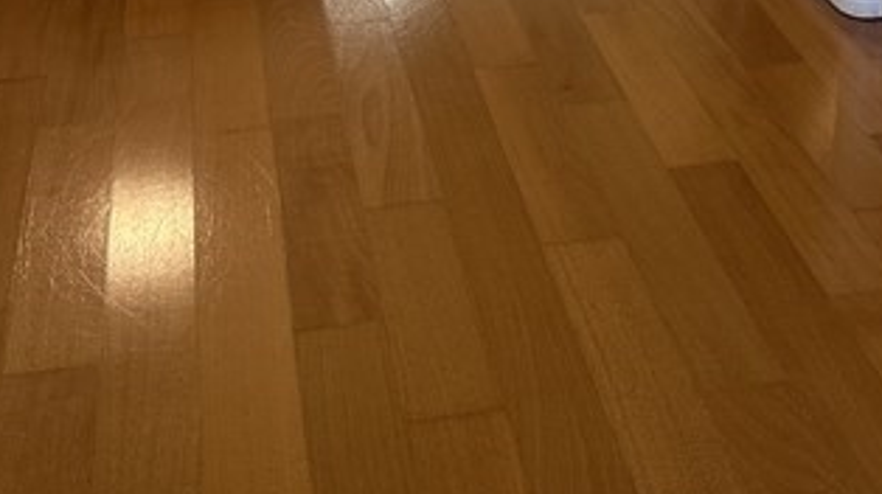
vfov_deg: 17.3
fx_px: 1496
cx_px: 610
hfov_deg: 32.5
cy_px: -191
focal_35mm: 64
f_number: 1.78
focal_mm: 6.86
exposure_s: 1/60
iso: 125
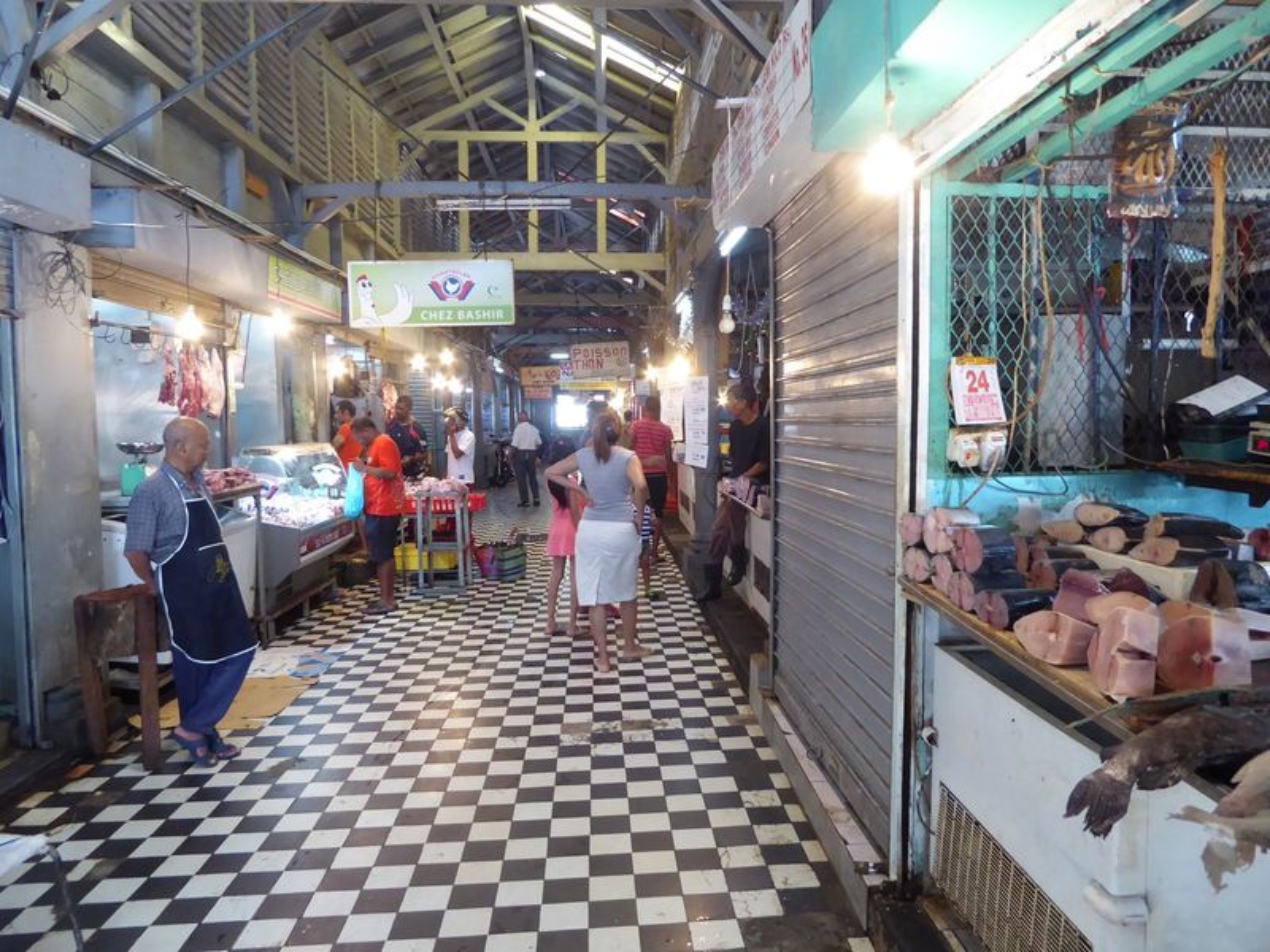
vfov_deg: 54.9
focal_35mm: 25
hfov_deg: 69.4
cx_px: 635
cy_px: 476
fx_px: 917
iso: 400
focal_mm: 4.3
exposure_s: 1/20
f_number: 3.3
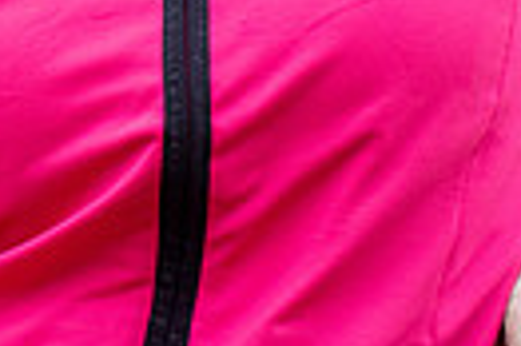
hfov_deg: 0.6
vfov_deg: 0.4
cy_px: -396
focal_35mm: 3327
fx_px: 48089
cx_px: 255
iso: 800
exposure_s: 1/1000
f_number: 5.6
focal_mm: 500
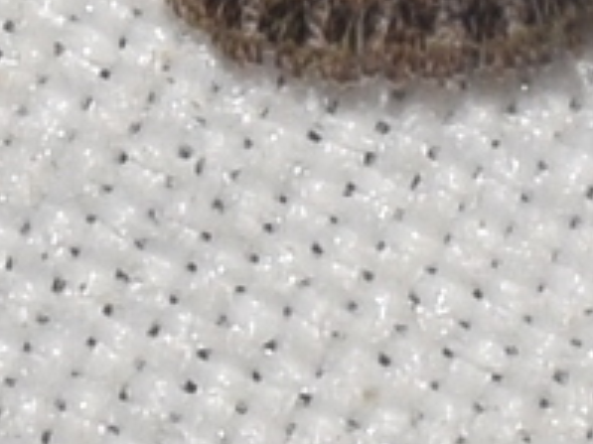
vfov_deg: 1.5
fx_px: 16658
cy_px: -492
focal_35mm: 973
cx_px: 594
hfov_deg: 2.0
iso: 100
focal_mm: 140
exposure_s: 1/160
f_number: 13
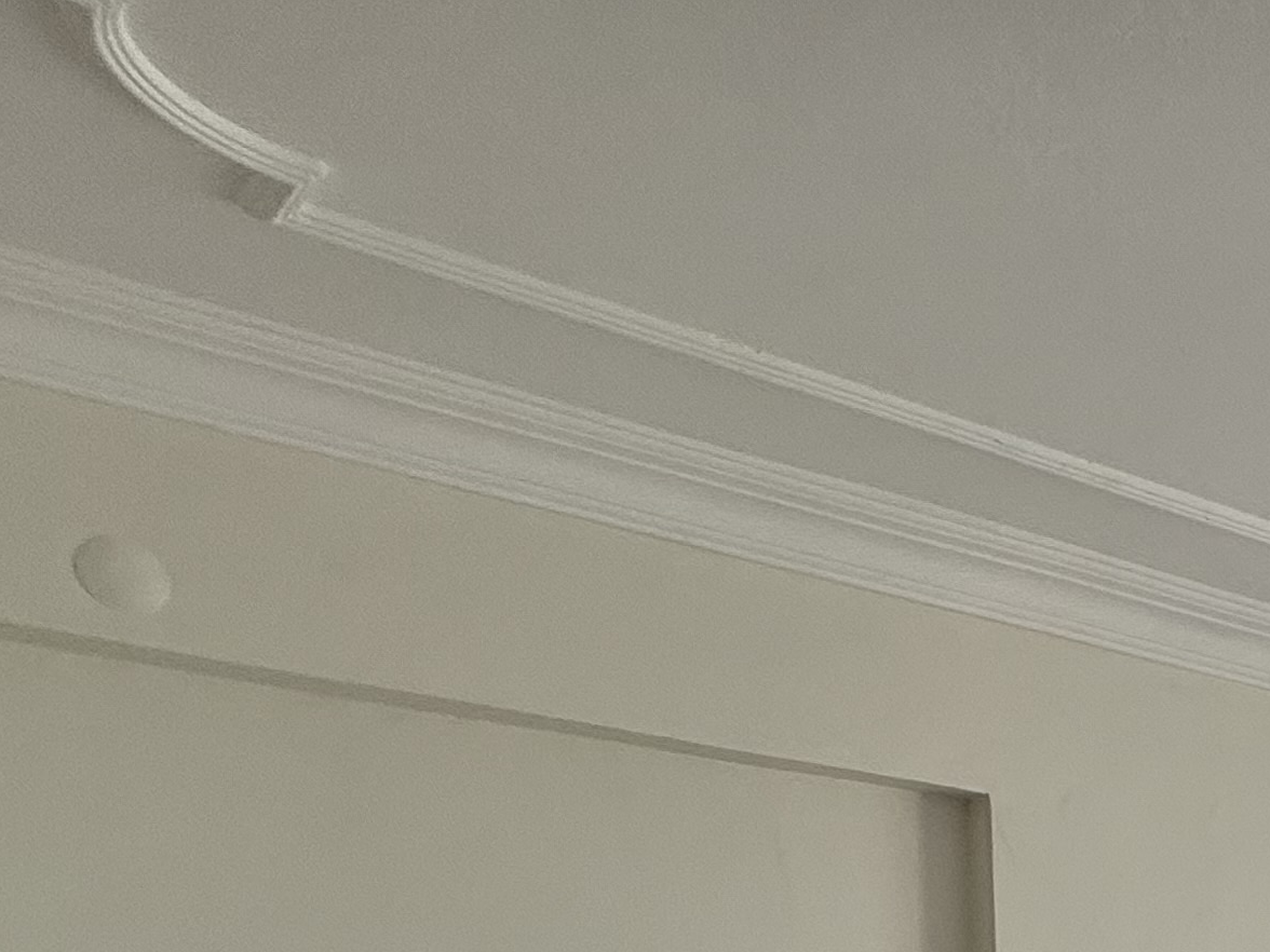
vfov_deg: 23.3
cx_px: 1586
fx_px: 1761
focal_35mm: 48
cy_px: 1487
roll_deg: -1.0
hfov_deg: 31.8
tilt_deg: -7.5
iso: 125
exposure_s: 1/99
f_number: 2.2
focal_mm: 2.22
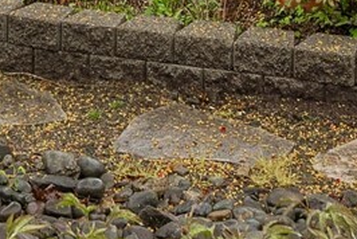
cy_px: -287
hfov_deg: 14.4
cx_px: -3
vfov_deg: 9.1
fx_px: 1390
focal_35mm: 140
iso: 160
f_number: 7.1
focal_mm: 22
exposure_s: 1/30
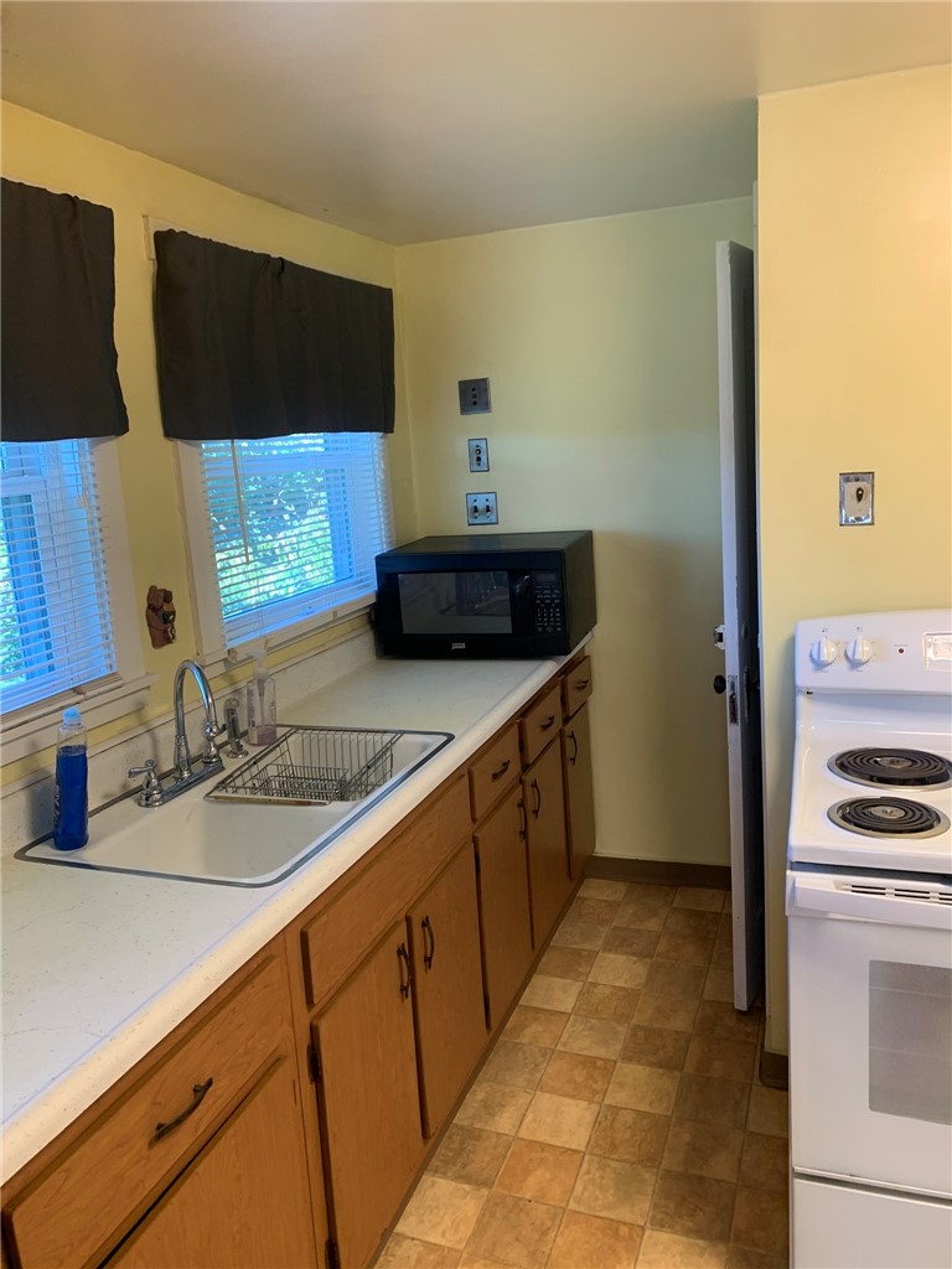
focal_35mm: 26
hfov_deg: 53.1
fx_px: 953
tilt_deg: -6.0
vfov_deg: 67.3
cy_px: 634
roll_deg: +5.3
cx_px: 476
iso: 64
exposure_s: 1/60
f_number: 1.8
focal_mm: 4.25
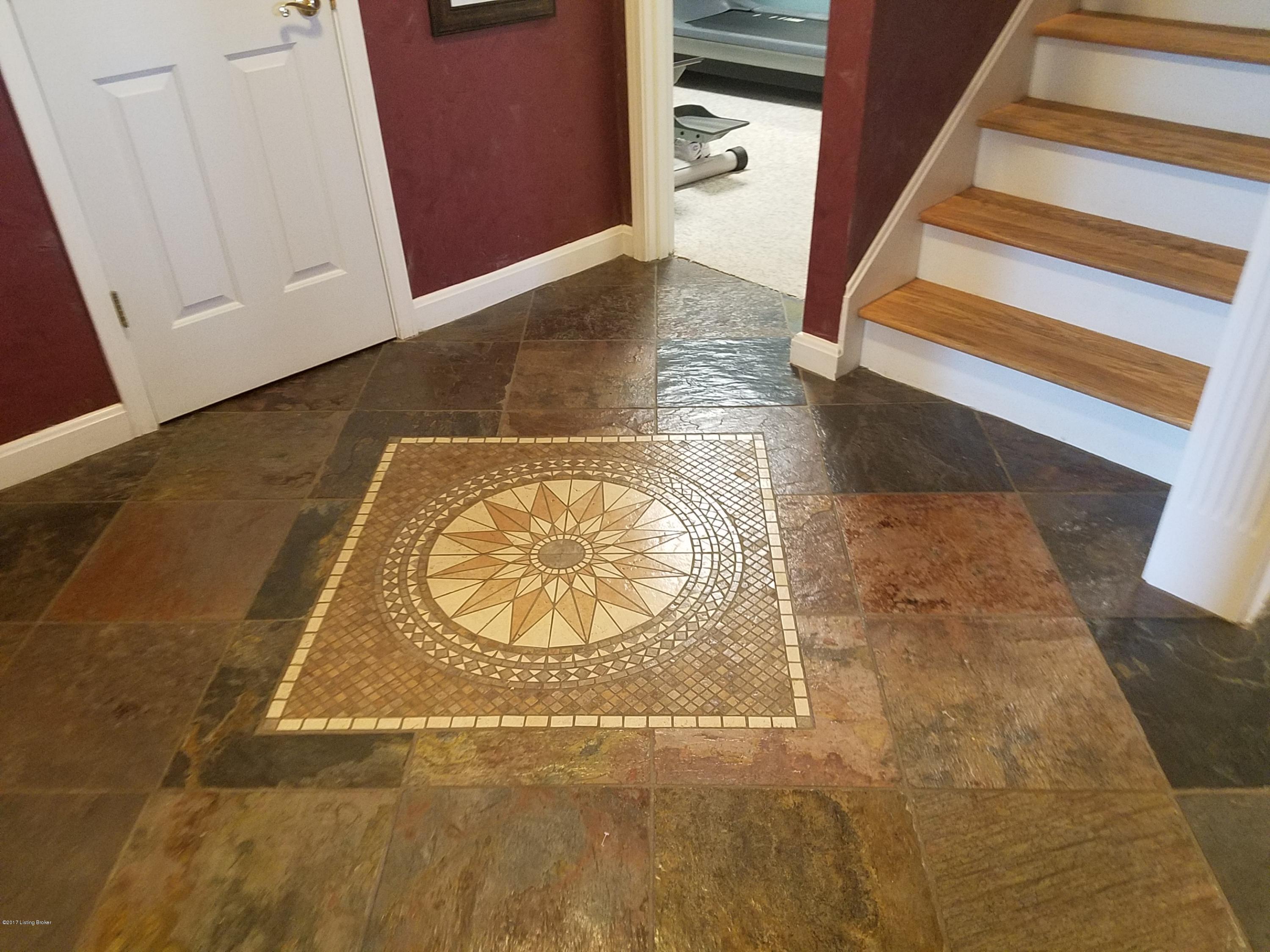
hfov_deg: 67.3
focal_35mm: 26
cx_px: 635
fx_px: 954
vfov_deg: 53.1
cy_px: 476
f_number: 1.7
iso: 200
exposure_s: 1/12
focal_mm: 4.2
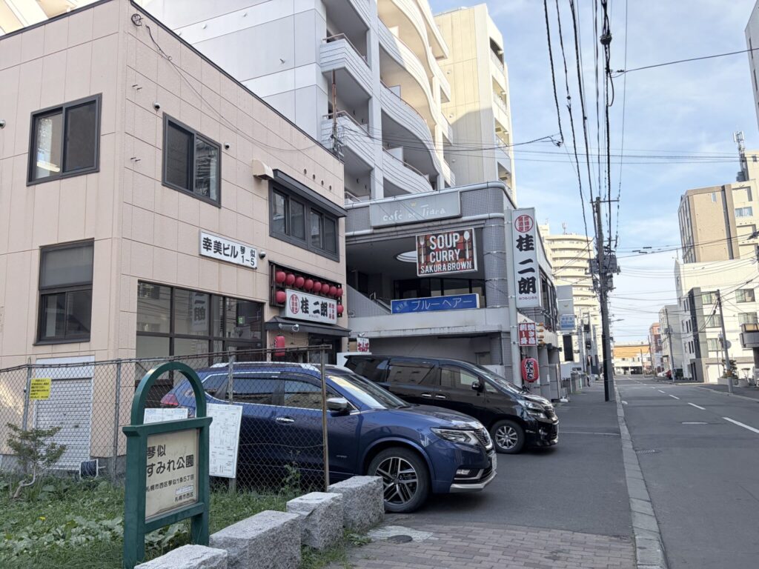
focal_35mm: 26
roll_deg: +2.0
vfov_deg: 53.1
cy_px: 284
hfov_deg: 67.3
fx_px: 570
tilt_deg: +9.0
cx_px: 380
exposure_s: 1/830
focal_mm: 5.96
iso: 50
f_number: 1.6
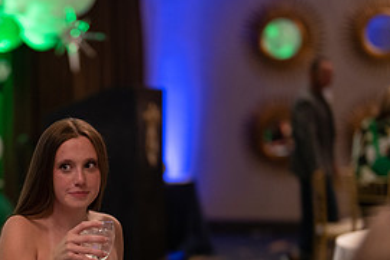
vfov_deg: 11.6
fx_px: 1268
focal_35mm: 117
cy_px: 270
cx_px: 43
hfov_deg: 17.2
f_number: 1.2
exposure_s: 1/400
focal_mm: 50
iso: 1000
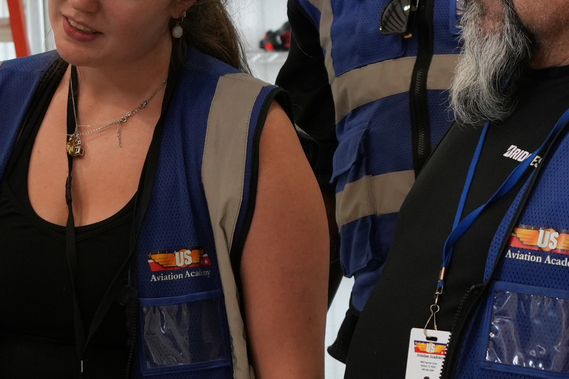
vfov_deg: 8.0
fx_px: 2718
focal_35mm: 172
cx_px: 713
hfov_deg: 11.7
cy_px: 198
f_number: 4.5
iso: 500
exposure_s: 1/160
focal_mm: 34
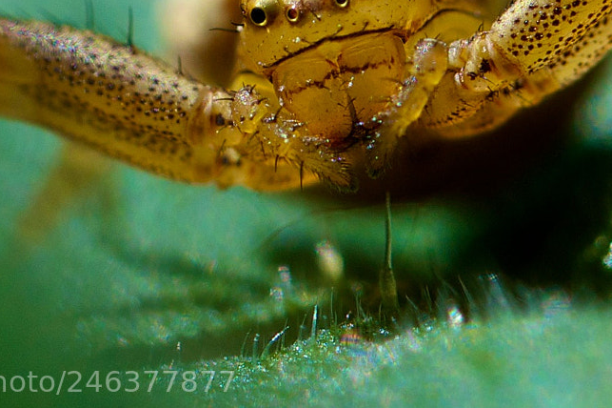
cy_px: -51
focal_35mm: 336
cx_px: 499
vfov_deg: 4.1
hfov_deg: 6.1
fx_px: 5709
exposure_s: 1/400
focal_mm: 90
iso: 200
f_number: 10
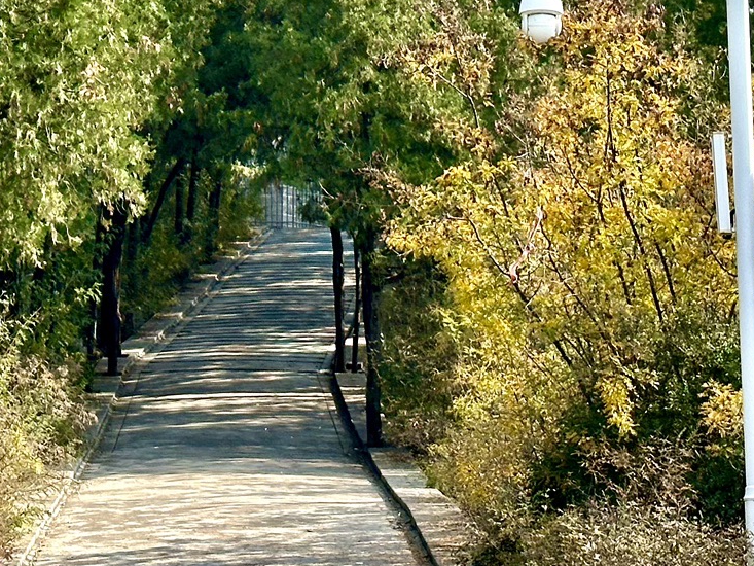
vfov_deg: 11.2
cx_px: 249
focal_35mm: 131
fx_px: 2854
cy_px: -33
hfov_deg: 15.0
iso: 64
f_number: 1.78
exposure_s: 1/4367
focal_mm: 6.86
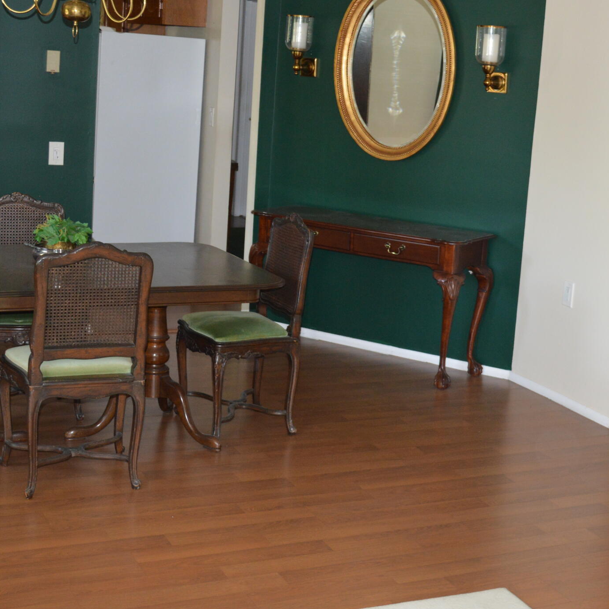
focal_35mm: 61
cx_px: 400
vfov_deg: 28.1
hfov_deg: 28.0
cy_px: 267
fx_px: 1214
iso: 720
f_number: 3.8
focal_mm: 22
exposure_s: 1/60
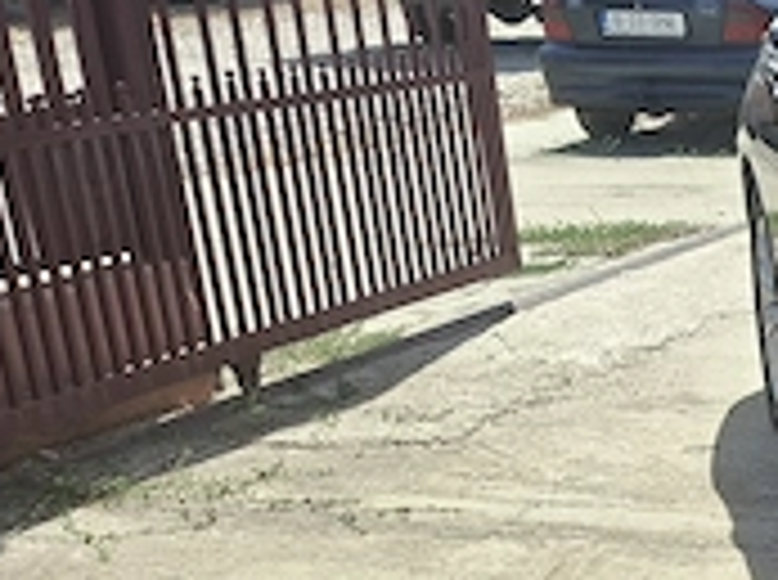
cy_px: 728
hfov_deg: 19.9
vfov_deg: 17.4
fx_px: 1794
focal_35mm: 80
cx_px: 1282
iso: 50
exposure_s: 1/1202
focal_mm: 5.54
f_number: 1.8
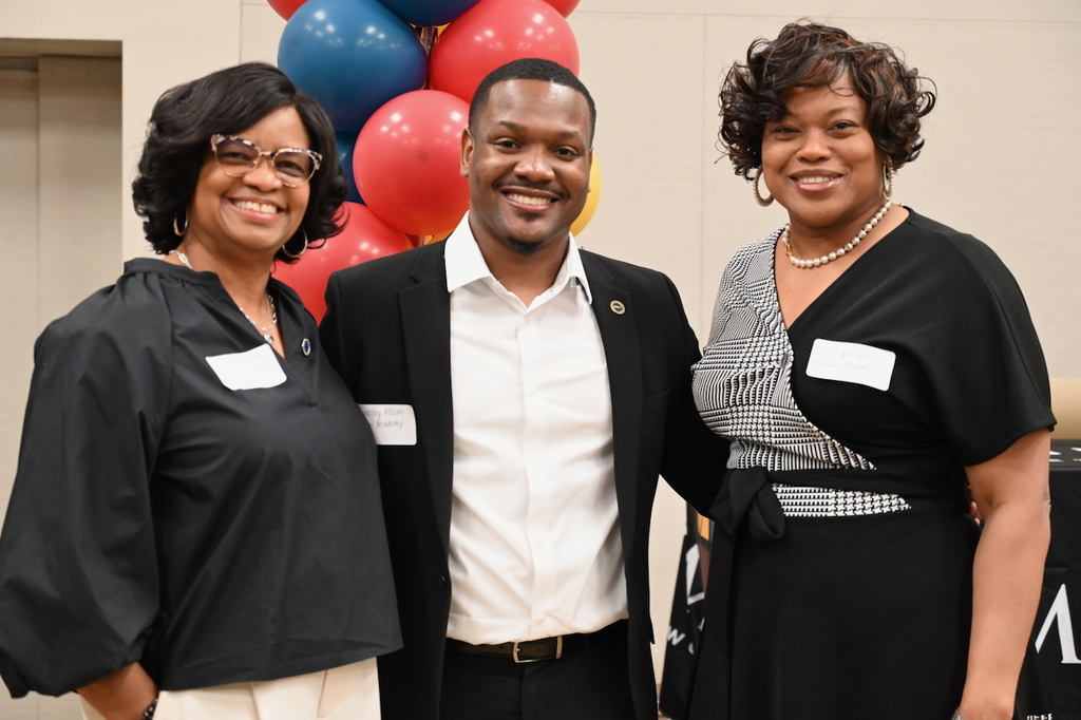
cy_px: 360
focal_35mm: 58
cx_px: 540
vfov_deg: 23.4
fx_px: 1741
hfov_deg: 34.5
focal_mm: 58
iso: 3200
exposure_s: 1/100
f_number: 4
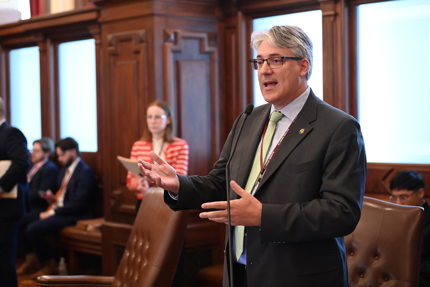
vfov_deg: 18.9
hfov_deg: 28.1
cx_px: 215
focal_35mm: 72
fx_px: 860
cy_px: 144
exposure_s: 1/200
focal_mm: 72
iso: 3200
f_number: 2.8
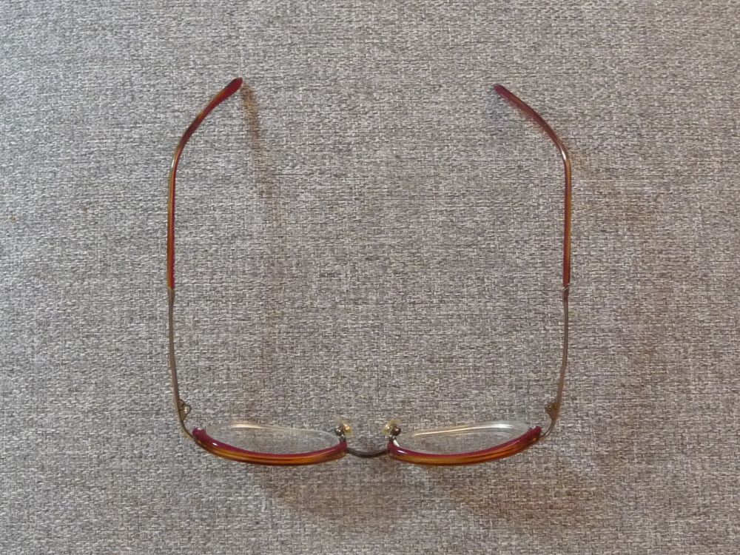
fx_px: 599
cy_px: 278
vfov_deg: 49.7
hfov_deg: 63.4
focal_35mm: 28
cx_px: 370
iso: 400
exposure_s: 1/15
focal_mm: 4.7
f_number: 3.3
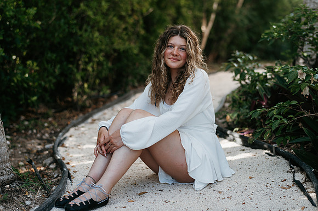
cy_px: 106
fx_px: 512
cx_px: 159
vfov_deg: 23.4
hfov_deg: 34.5
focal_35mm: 58
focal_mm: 58
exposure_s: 1/640
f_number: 2.2
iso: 400
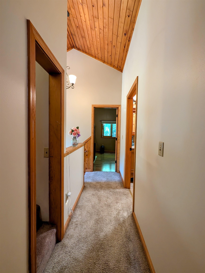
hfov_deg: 94.6
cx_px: 102
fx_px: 95
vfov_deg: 110.5
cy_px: 136
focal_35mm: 12
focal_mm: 2.02
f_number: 1.7
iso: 210
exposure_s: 1/40
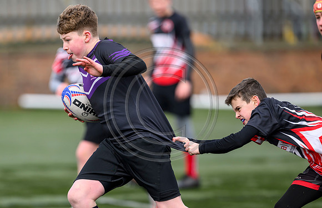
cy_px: 123
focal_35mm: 460
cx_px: 139
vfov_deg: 2.9
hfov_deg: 4.5
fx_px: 4076
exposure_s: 1/1600
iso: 500
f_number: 3.5
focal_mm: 400
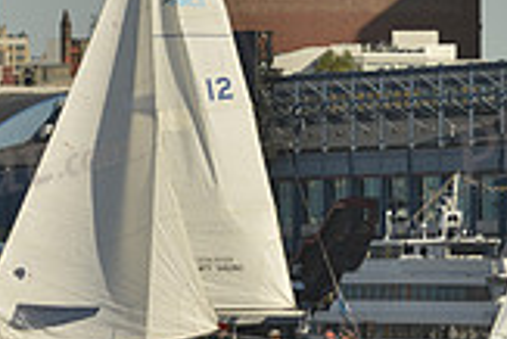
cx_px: 295
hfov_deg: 2.9
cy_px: -11
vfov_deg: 1.9
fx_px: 10036
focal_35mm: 712
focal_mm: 200
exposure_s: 1/1000
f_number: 7.1
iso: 200
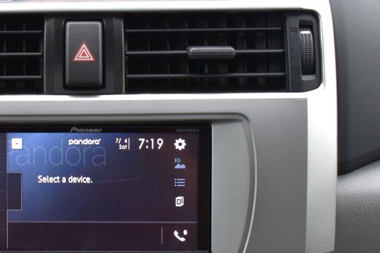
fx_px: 981
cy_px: 170
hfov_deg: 21.6
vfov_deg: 14.7
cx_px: 68
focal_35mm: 93
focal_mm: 34
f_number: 6.3
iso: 450
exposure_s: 1/15
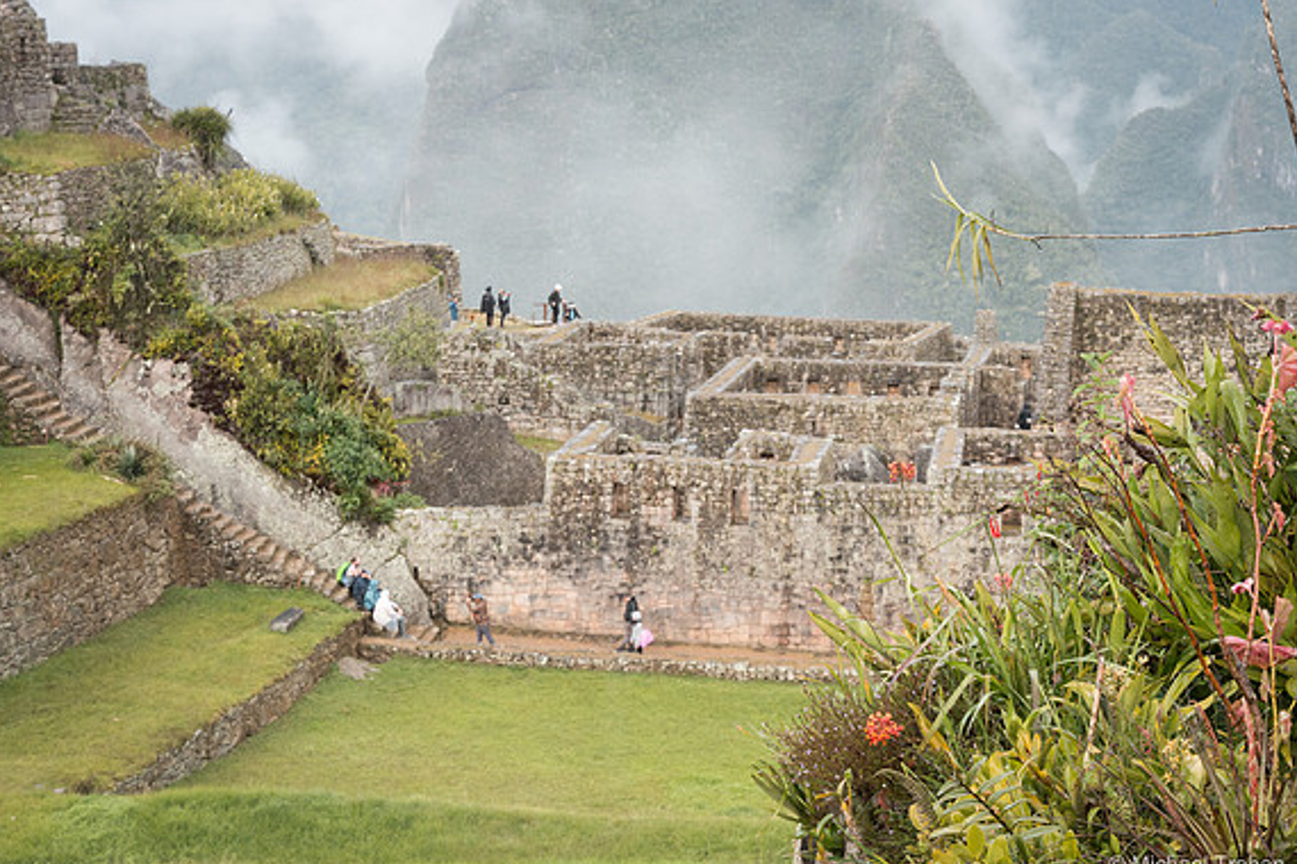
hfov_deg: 33.9
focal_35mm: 59
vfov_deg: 23.0
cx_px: 653
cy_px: 438
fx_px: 2125
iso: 1600
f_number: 10
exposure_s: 1/200
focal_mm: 58
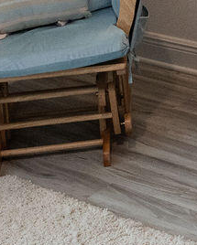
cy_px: -168
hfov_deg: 11.4
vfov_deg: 13.6
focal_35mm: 129
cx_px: 319
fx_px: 939
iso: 1600
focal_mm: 24
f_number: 5.6
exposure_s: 1/160
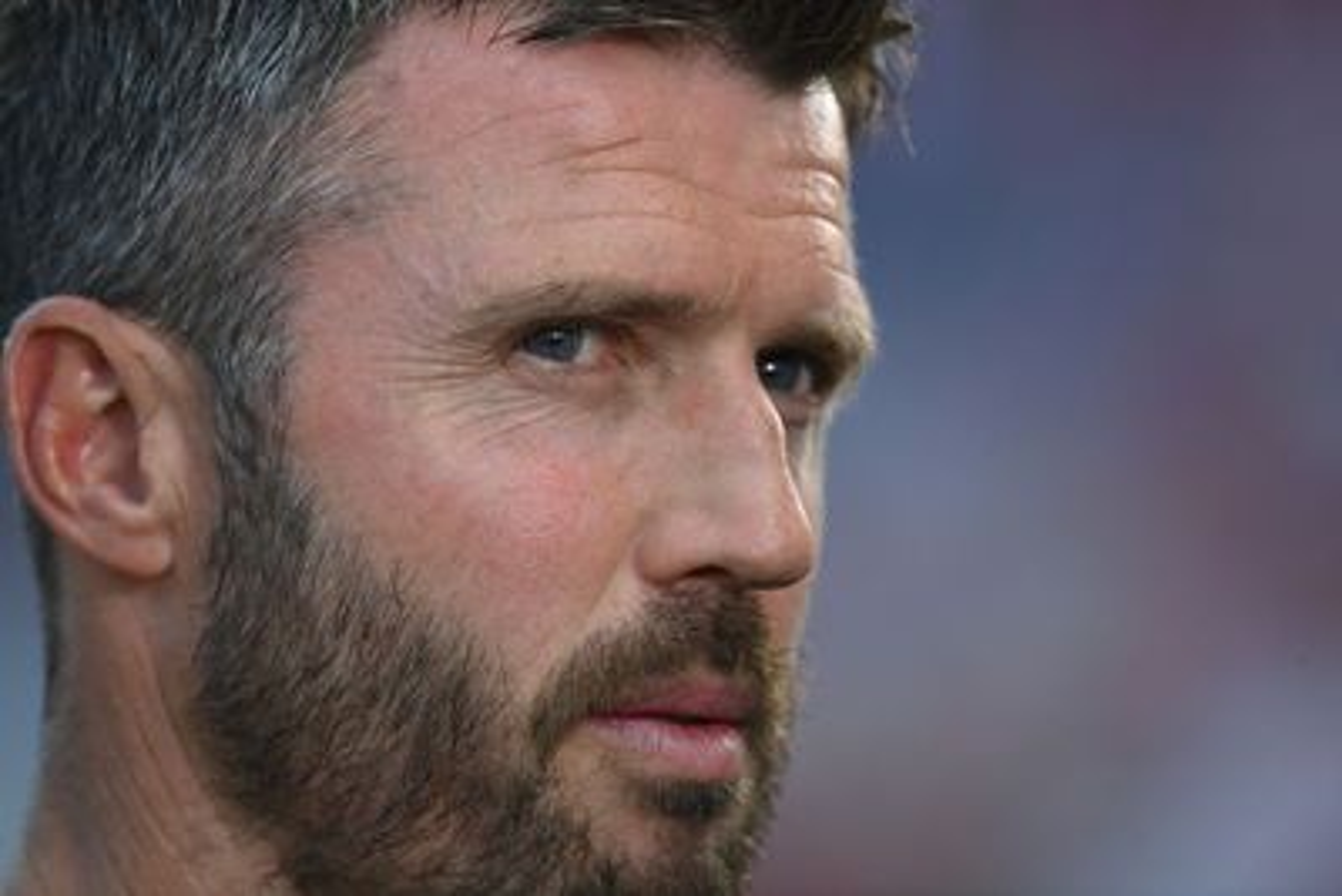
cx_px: 671
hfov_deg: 4.1
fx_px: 18645
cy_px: 448
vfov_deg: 2.8
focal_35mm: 500
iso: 1250
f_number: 4.5
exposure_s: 1/1250
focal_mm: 500
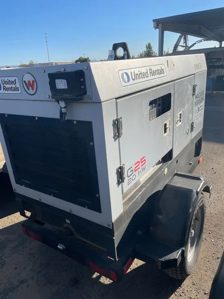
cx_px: 112
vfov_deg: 67.3
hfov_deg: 53.1
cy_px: 150
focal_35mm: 26
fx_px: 224
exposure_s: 1/3401
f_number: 1.6
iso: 32
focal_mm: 4.2
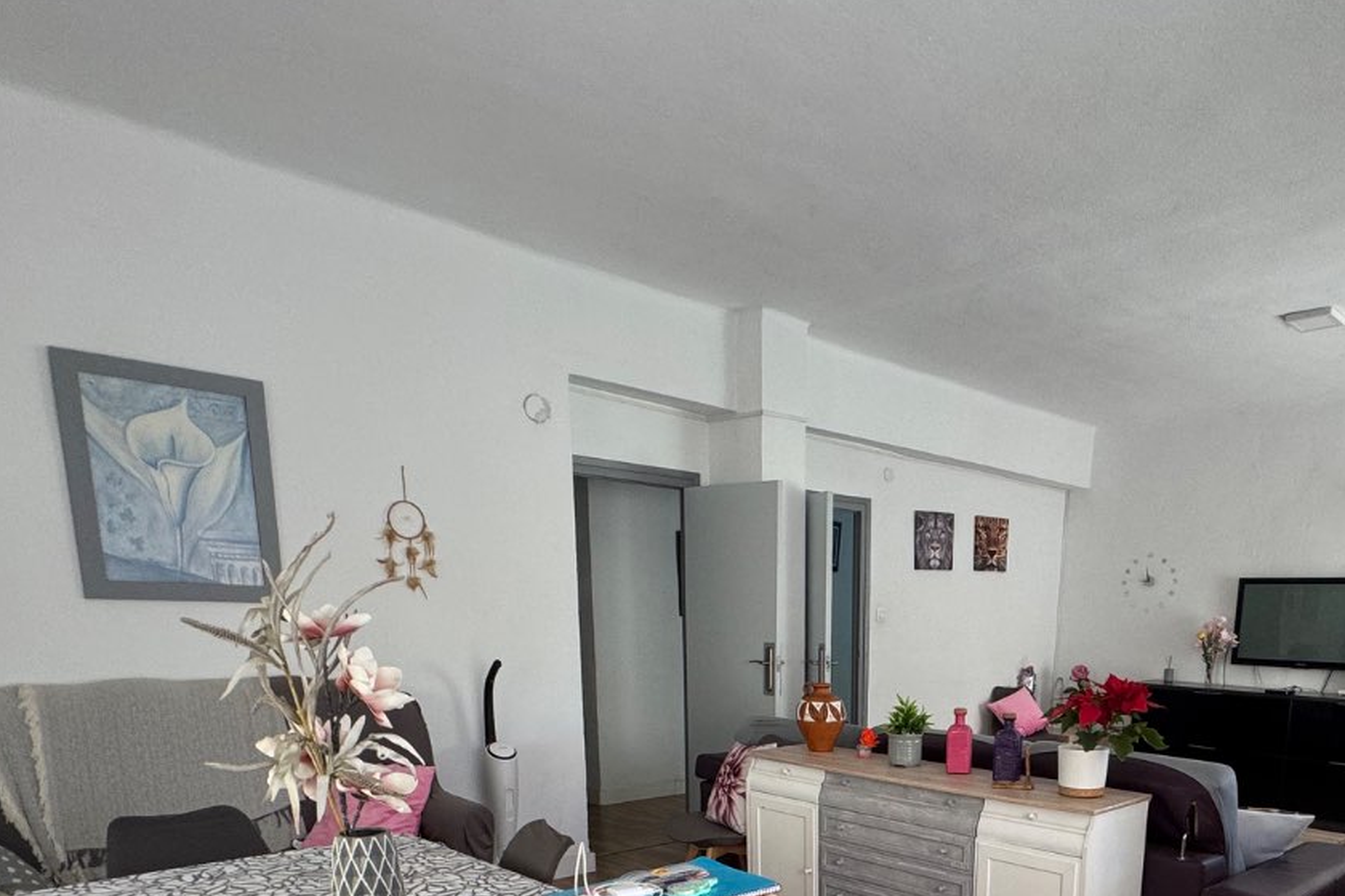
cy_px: 828
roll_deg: -1.0
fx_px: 971
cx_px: 887
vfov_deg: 44.5
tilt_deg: -12.0
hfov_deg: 67.6
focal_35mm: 26
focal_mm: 2.22
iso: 125
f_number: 2.2
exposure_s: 1/99
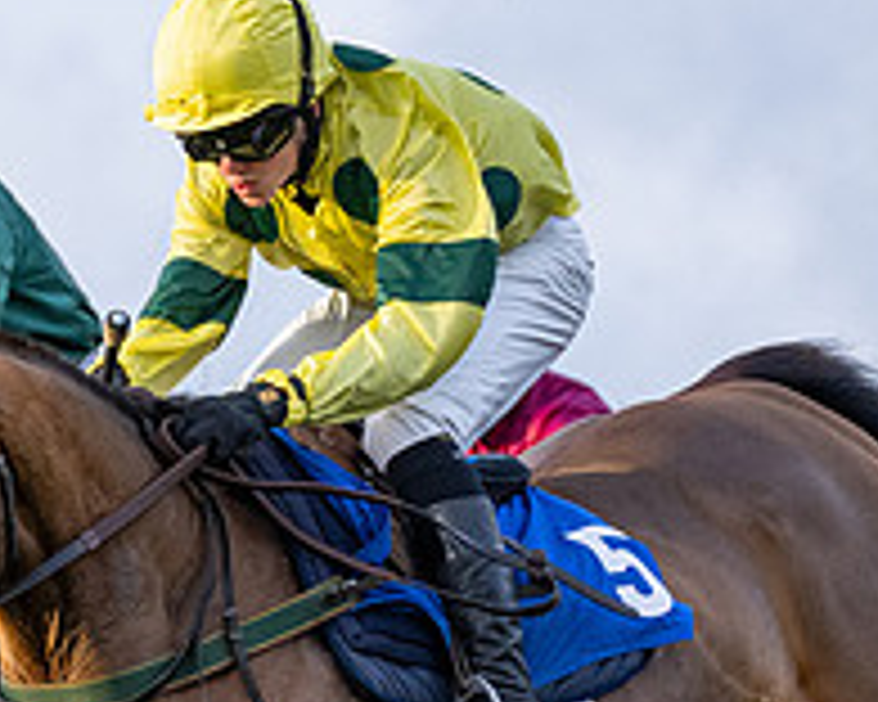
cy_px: 754
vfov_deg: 5.1
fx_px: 7900
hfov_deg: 6.4
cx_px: 611
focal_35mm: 304
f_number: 2.8
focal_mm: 70
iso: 800
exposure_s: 1/2500
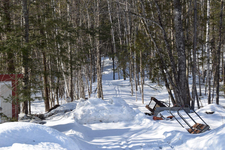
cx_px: 112
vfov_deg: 20.6
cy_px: 75
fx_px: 412
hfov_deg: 30.5
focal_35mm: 66
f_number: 10
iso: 200
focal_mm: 44
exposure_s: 1/400
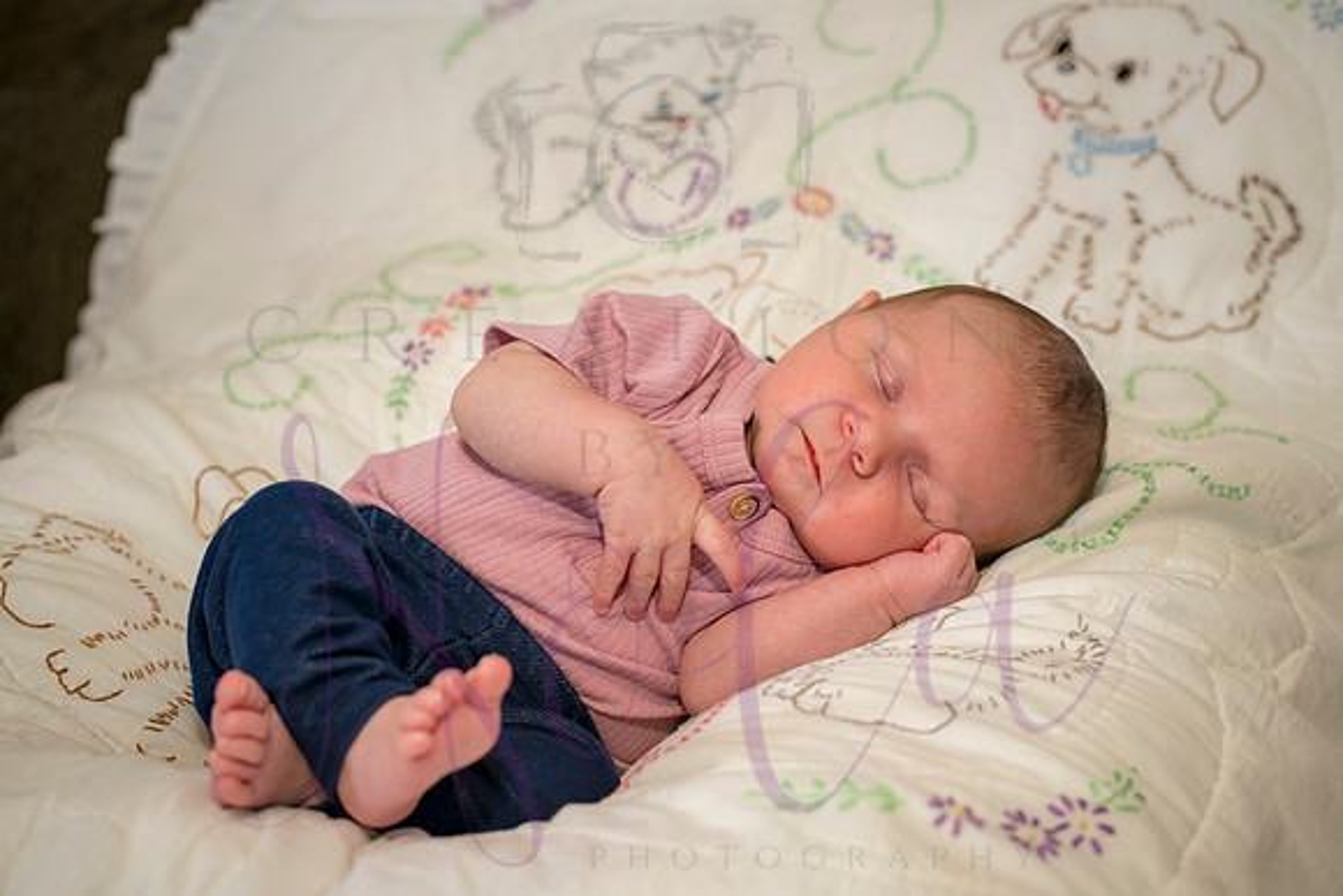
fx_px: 1866
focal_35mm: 50
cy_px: 448
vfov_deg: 27.0
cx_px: 672
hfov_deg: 39.6
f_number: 4
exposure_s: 1/60
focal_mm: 50
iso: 800
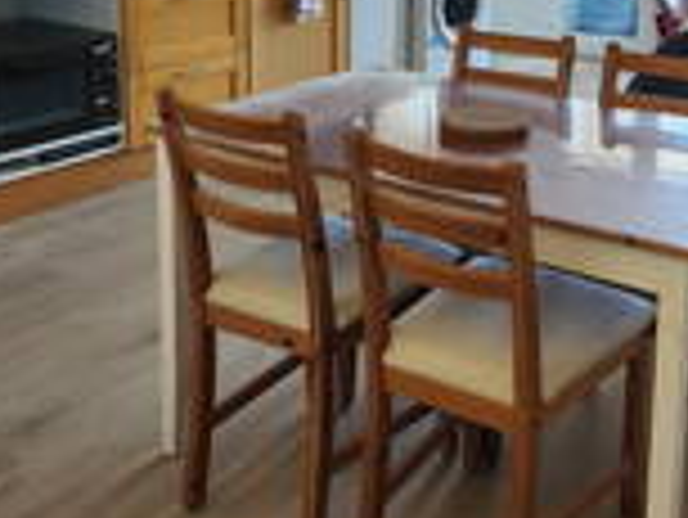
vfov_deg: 26.3
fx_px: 1074
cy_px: 68
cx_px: 495
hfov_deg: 34.9
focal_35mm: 54
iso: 160
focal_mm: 5.4
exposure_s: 1/120
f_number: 1.8
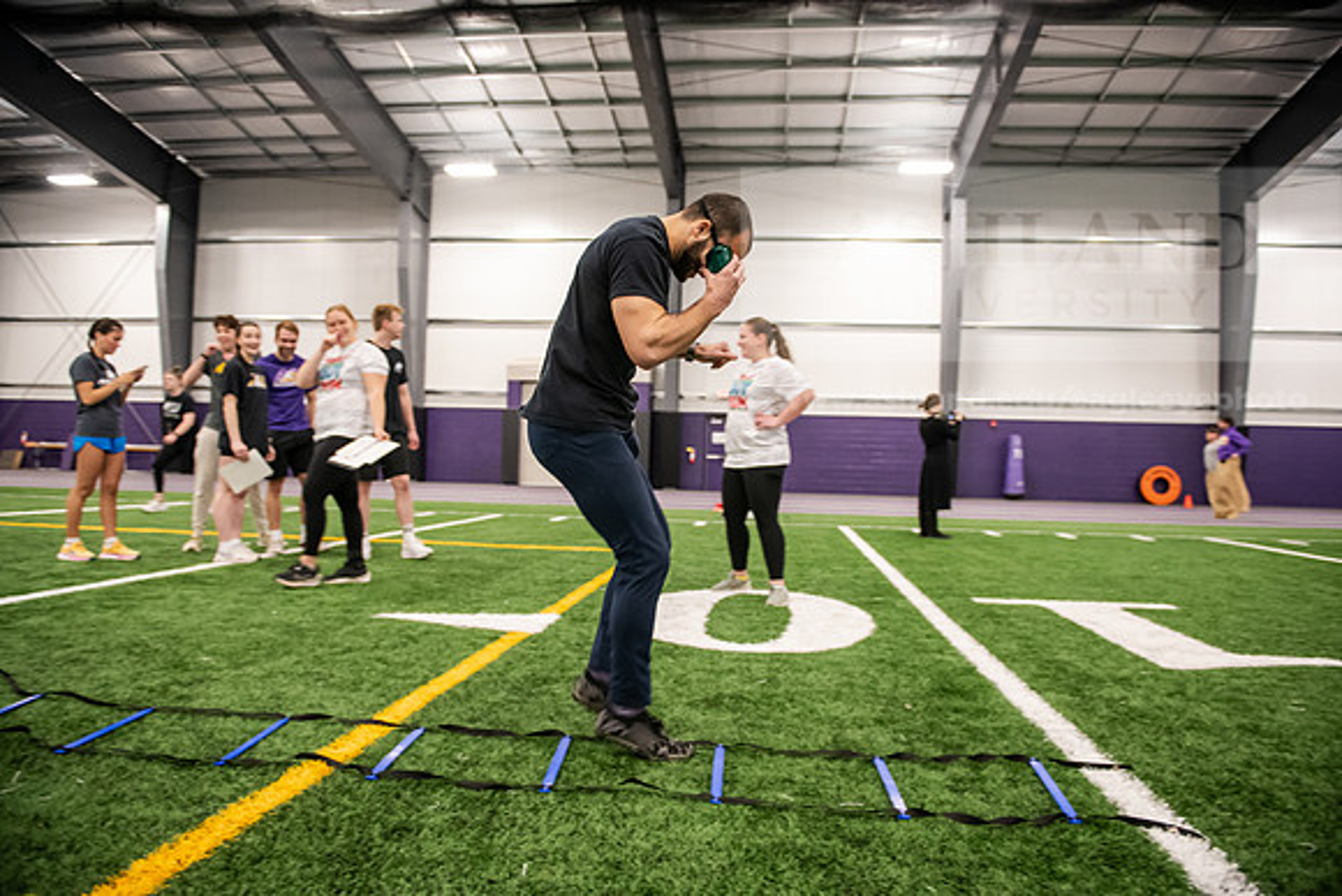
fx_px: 895
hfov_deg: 73.7
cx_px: 671
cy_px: 448
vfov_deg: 53.2
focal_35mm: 24
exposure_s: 1/125
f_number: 3.2
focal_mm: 24
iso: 2000
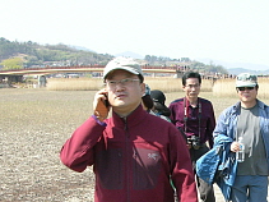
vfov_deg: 17.4
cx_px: 232
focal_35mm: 83
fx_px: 645
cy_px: 196
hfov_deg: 23.1
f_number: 8
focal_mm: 8.9
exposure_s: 1/108
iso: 100
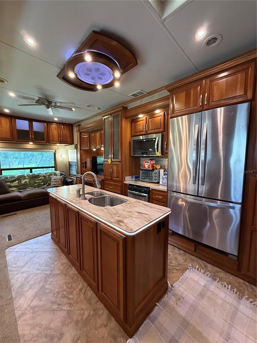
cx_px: 128
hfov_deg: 85.7
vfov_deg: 102.1
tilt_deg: -6.0
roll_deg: +0.5
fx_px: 139
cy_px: 172
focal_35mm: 14
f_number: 2.2
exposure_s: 1/55
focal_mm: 2.22
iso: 400
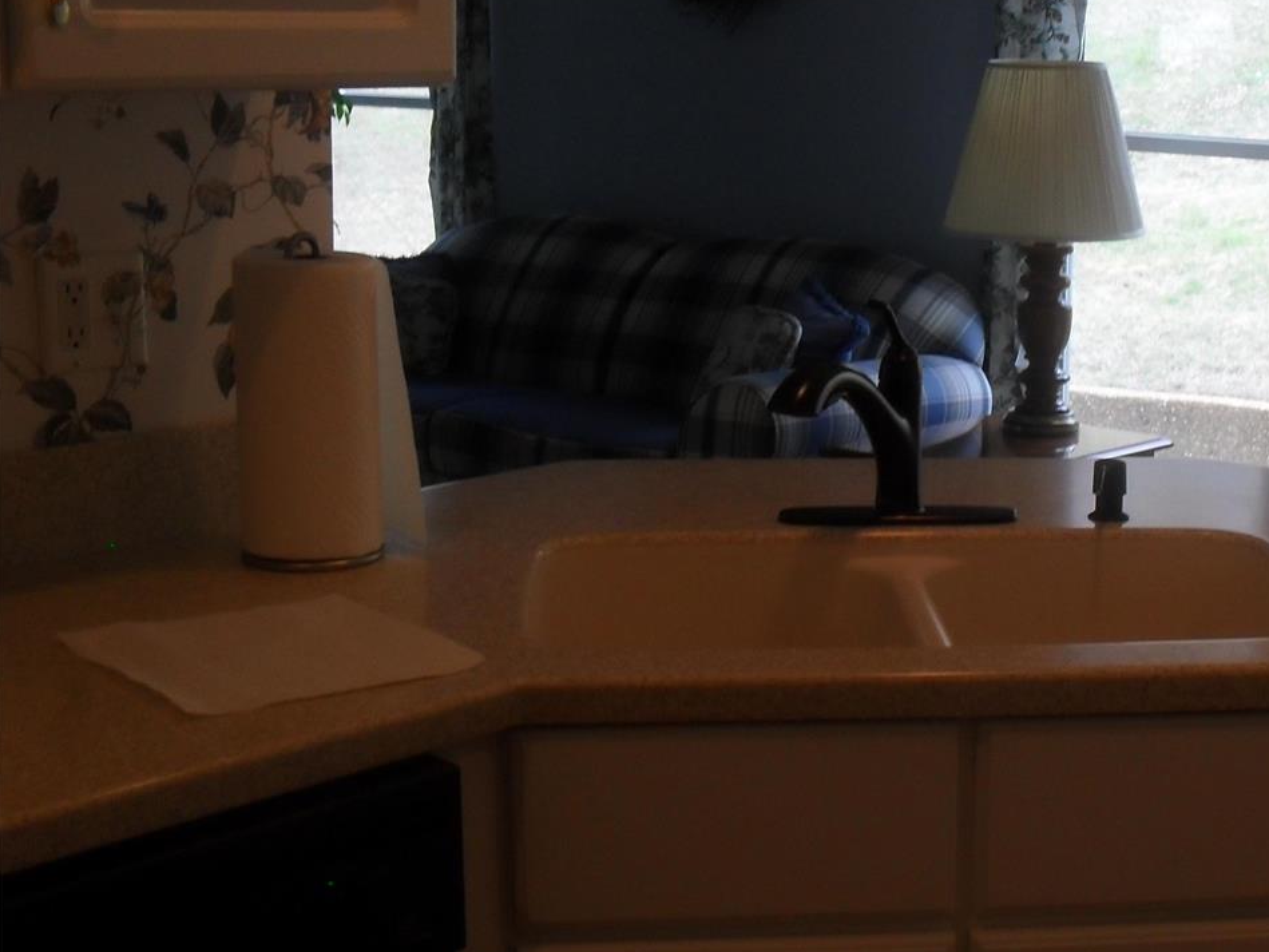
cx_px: 1063
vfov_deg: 24.8
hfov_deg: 31.6
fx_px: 2163
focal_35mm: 59
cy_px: 485
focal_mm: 6.3
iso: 120
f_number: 3.2
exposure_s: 1/45
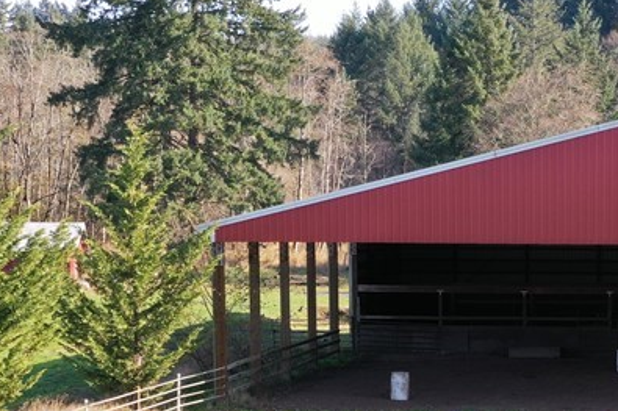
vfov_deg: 17.4
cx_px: 573
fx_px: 1321
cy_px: 375
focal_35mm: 77
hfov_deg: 25.4
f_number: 5.6
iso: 100
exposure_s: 1/120
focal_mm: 10.26
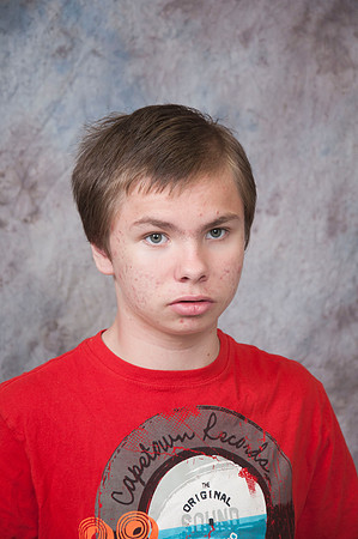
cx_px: 179
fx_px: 1794
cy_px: 270
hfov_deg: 11.4
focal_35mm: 120
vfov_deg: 17.1
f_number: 5.6
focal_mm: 80
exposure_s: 1/125
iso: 200
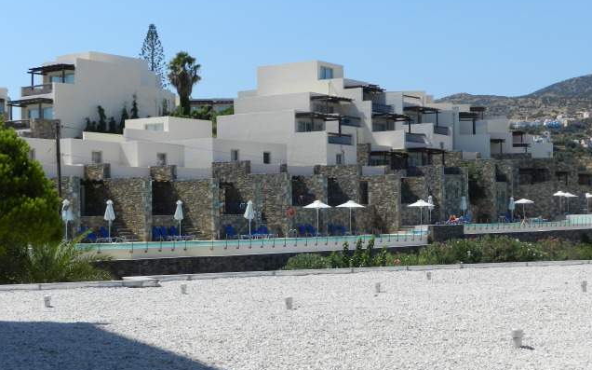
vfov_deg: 20.3
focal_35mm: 64
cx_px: 297
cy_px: 182
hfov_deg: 32.0
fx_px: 1032
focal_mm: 10.7
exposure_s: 1/1250
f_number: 4.6
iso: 160
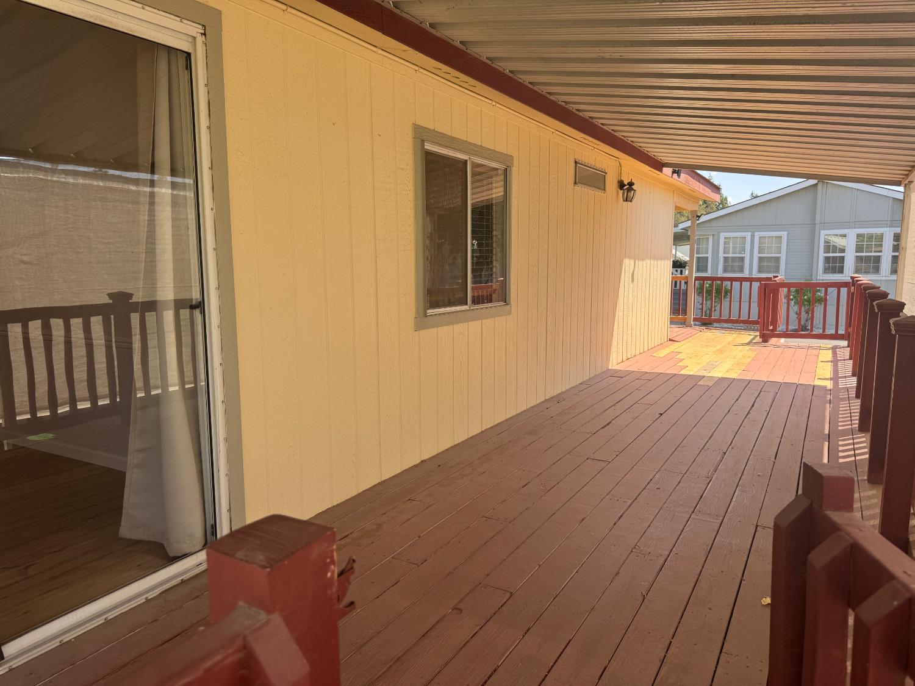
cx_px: 458
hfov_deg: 71.6
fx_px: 634
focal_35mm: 24
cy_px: 343
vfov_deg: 56.8
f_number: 1.78
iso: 80
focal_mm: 6.76
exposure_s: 1/593
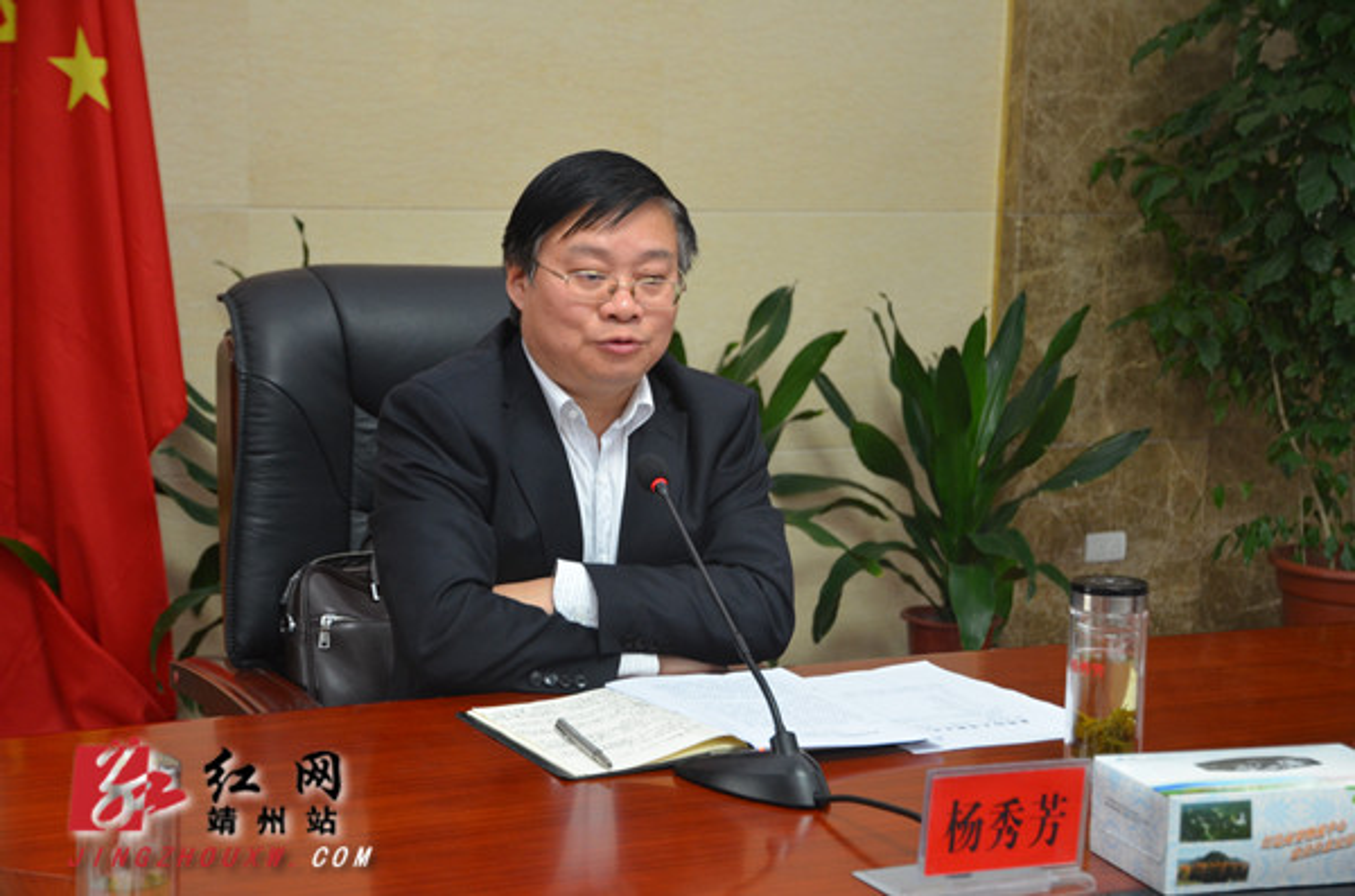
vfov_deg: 19.6
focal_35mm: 69
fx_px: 2591
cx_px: 678
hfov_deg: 29.3
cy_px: 448
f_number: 5
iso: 800
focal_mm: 46
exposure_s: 1/40
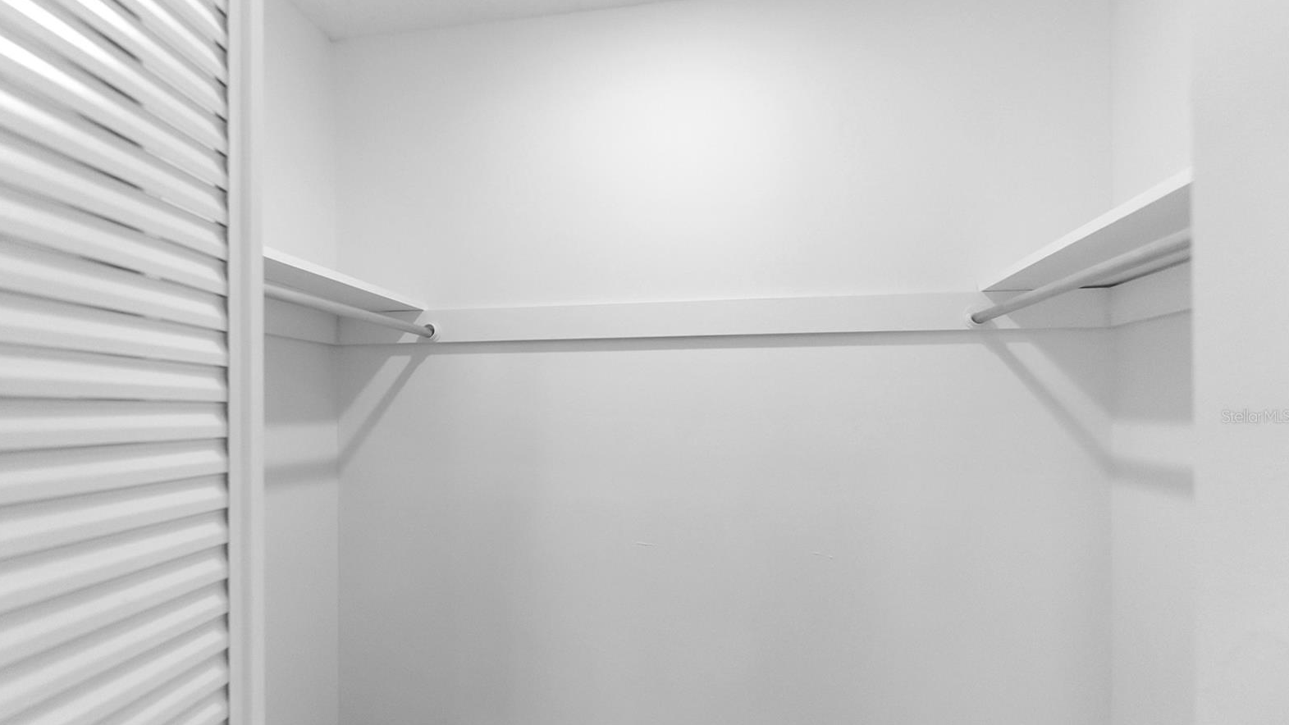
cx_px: 638
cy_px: 416
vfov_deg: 66.7
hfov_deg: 99.4
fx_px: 547
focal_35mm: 16
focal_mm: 10
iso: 2000
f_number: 4
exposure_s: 1/500
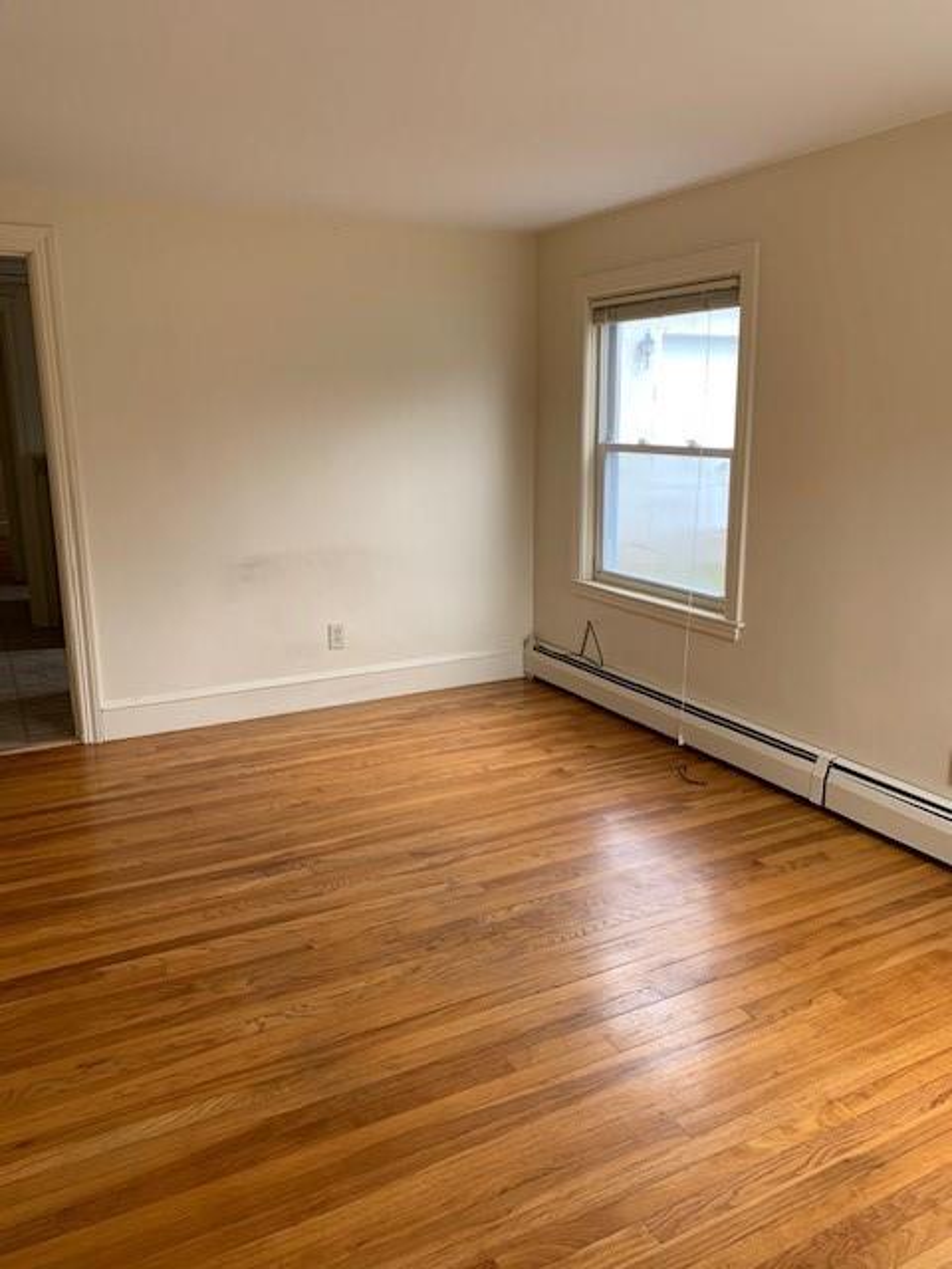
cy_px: 634
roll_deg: +0.1
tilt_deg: -12.0
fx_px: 953
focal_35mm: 26
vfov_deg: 67.3
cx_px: 476
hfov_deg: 53.1
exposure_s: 1/122
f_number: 1.8
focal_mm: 4.25
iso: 50
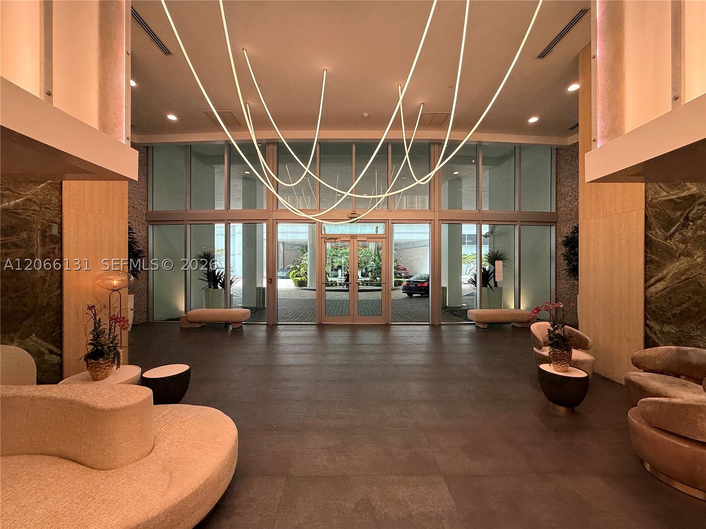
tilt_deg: -0.5
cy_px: 264
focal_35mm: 14
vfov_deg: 85.7
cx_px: 353
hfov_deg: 102.1
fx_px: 286
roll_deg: -0.7
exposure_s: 1/120
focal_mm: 2.22
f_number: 2.2
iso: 125
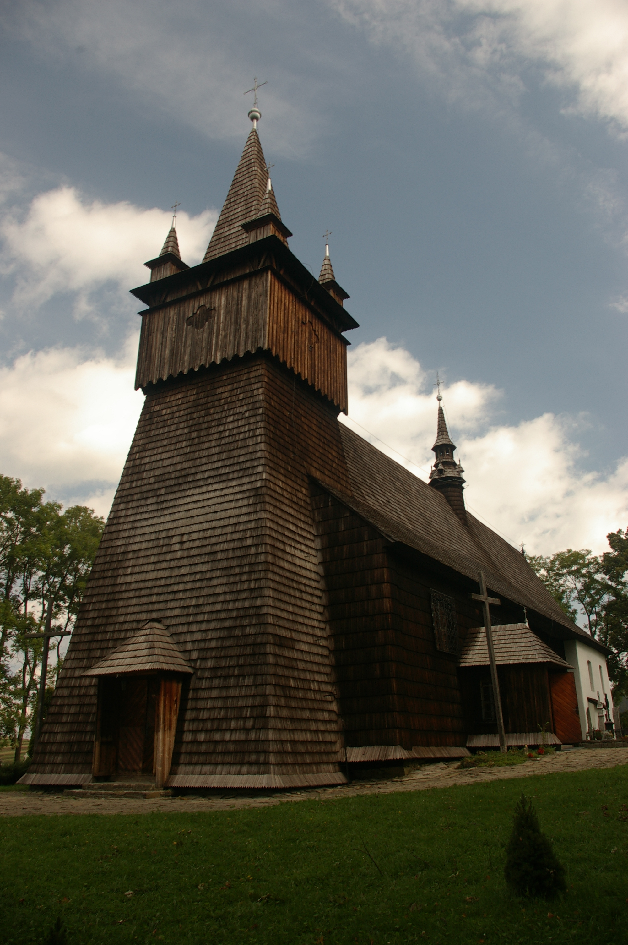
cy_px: 472
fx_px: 708
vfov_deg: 67.4
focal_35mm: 27
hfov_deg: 47.8
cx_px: 314
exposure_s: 1/60
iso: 200
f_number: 11
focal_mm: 18
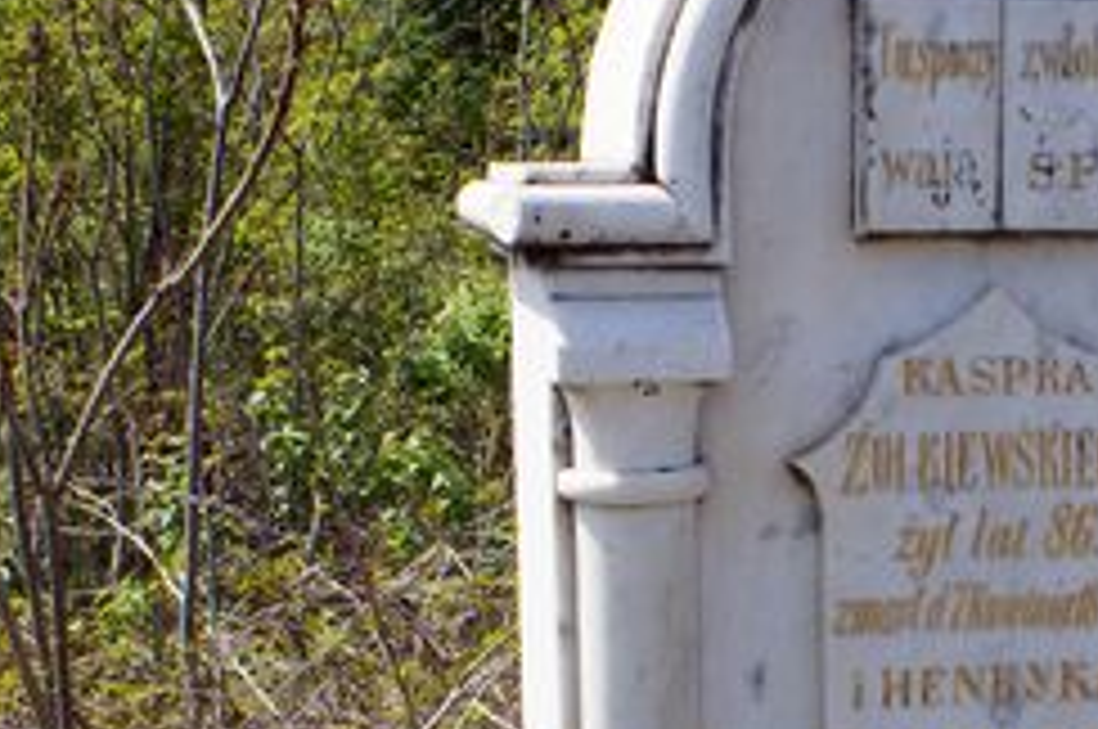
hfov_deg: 23.3
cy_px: 686
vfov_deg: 15.6
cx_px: 873
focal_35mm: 86
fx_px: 2619
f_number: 9
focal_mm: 20
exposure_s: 1/125
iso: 100
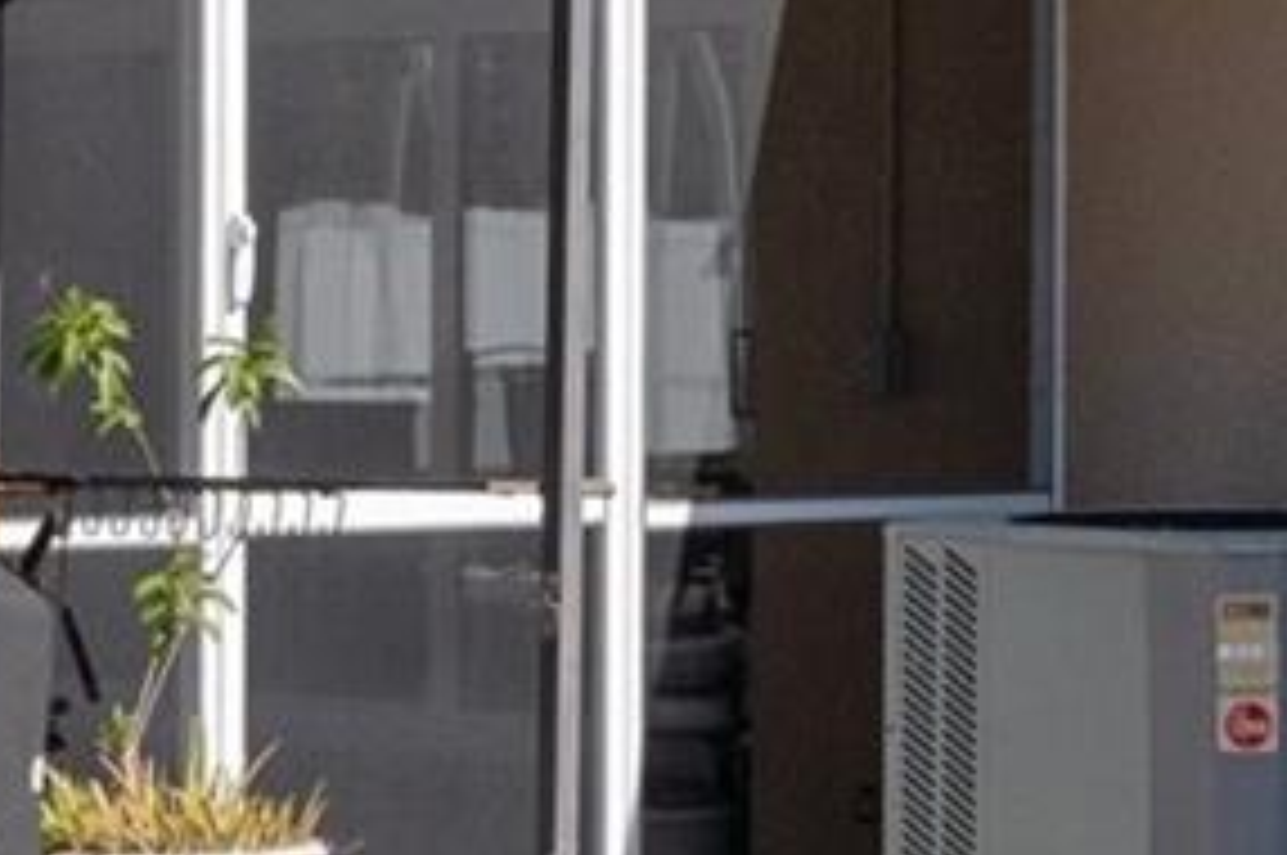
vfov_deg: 8.1
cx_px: 868
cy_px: 306
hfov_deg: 12.2
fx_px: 5999
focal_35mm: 168
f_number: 8
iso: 320
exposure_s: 1/320
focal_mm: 20
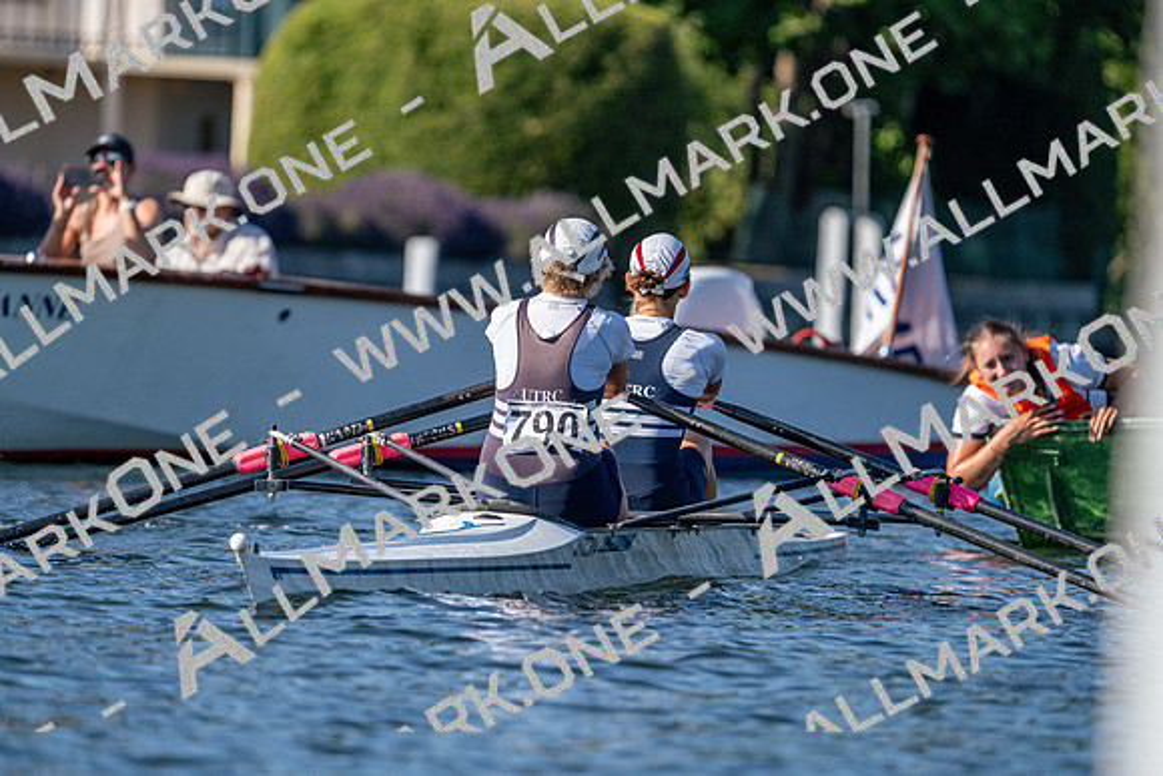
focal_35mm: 426
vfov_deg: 3.2
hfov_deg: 4.8
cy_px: 388
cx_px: 582
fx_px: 13765
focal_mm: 426
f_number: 6.3
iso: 320
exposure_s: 1/1600
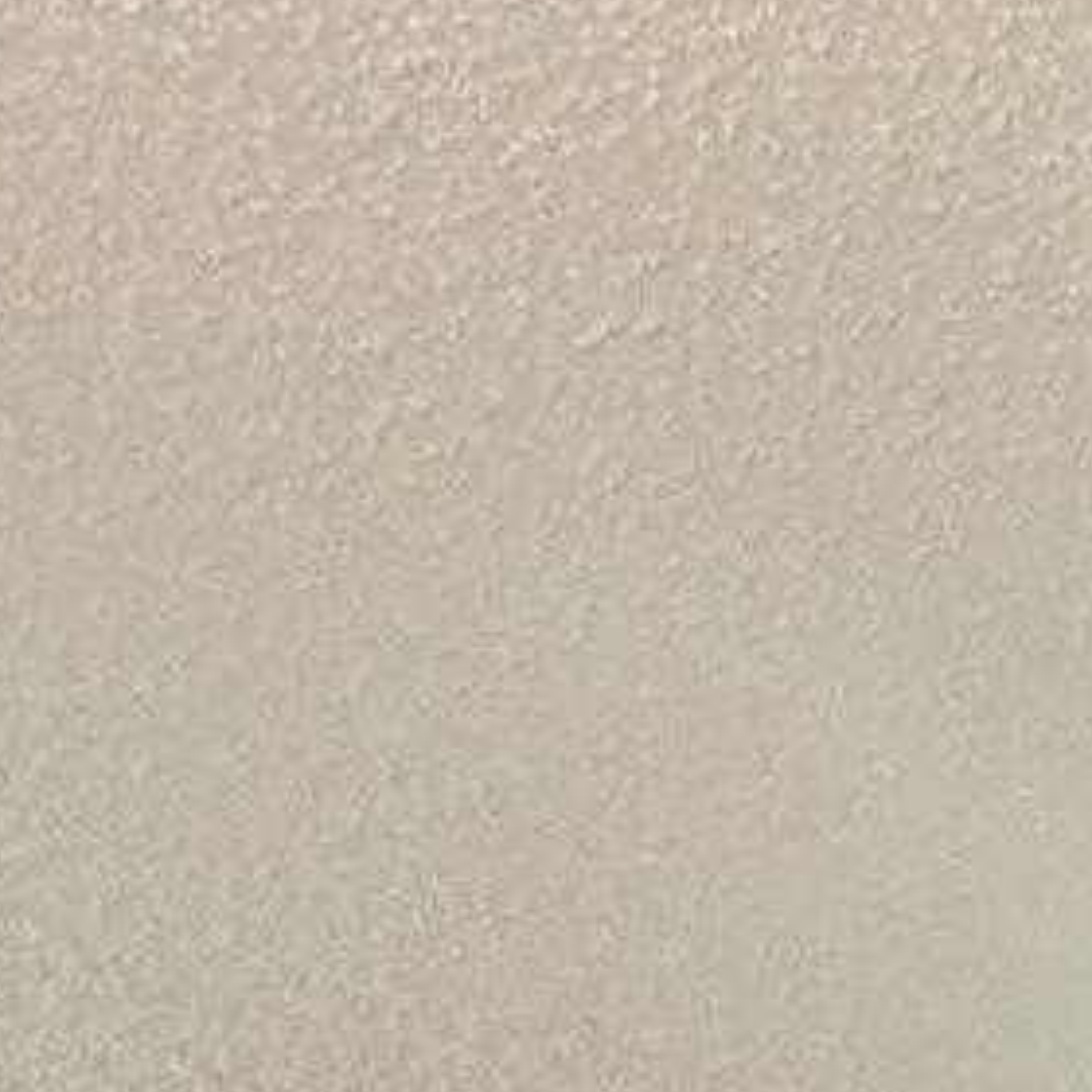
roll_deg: +1.1
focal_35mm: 102
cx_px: 2687
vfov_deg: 10.4
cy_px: 3494
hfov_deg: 12.8
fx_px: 3640
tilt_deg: -9.1
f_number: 2.2
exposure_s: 1/60
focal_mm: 2.22
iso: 200
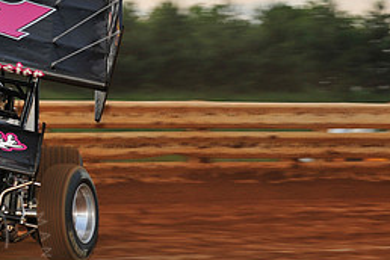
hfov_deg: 7.6
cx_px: -41
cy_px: 110
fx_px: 2925
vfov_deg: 5.1
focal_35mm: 270
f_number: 8
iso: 500
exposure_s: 1/320
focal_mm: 120
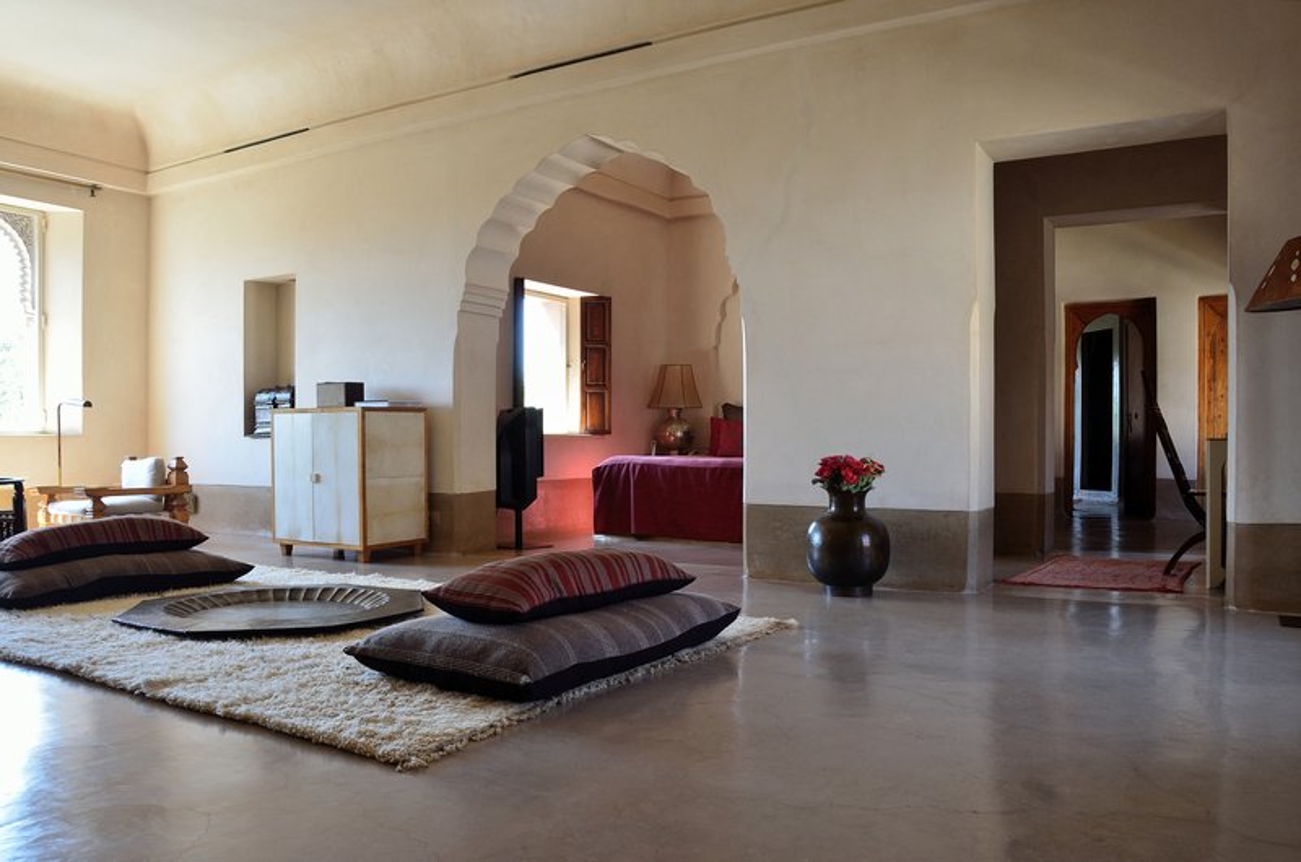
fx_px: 974
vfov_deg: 47.7
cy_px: 431
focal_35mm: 27
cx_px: 650
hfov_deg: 67.5
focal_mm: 18
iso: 400
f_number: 9
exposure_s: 1/25
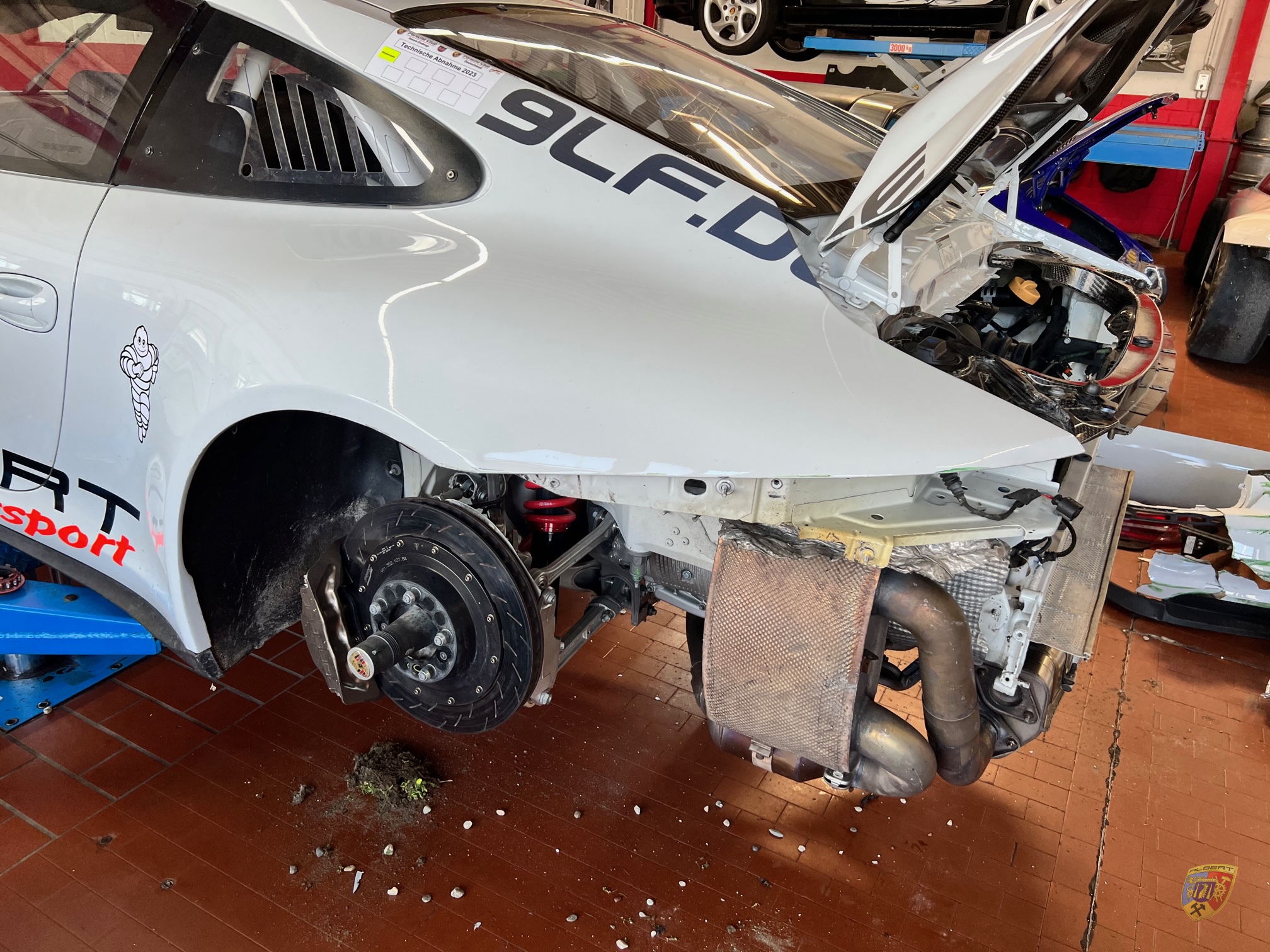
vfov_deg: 53.1
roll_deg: -4.0
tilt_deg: -24.4
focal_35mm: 26
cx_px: 635
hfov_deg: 67.3
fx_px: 954
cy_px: 476
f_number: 1.5
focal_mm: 5.7
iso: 64
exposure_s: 1/100
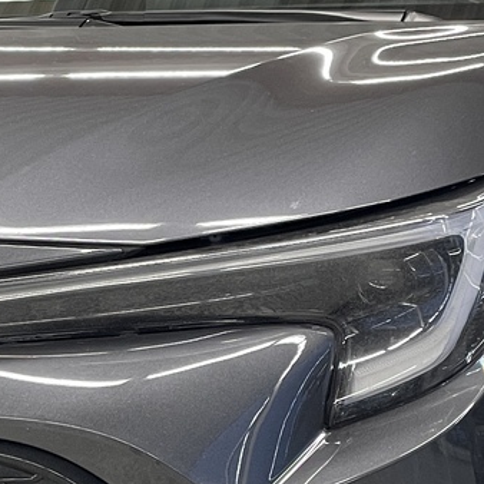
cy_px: 441
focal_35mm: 98
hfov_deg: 17.6
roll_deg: -0.1
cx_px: 119
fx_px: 1550
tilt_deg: -10.1
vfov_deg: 17.5
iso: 125
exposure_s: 1/50
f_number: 1.6
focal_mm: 4.2
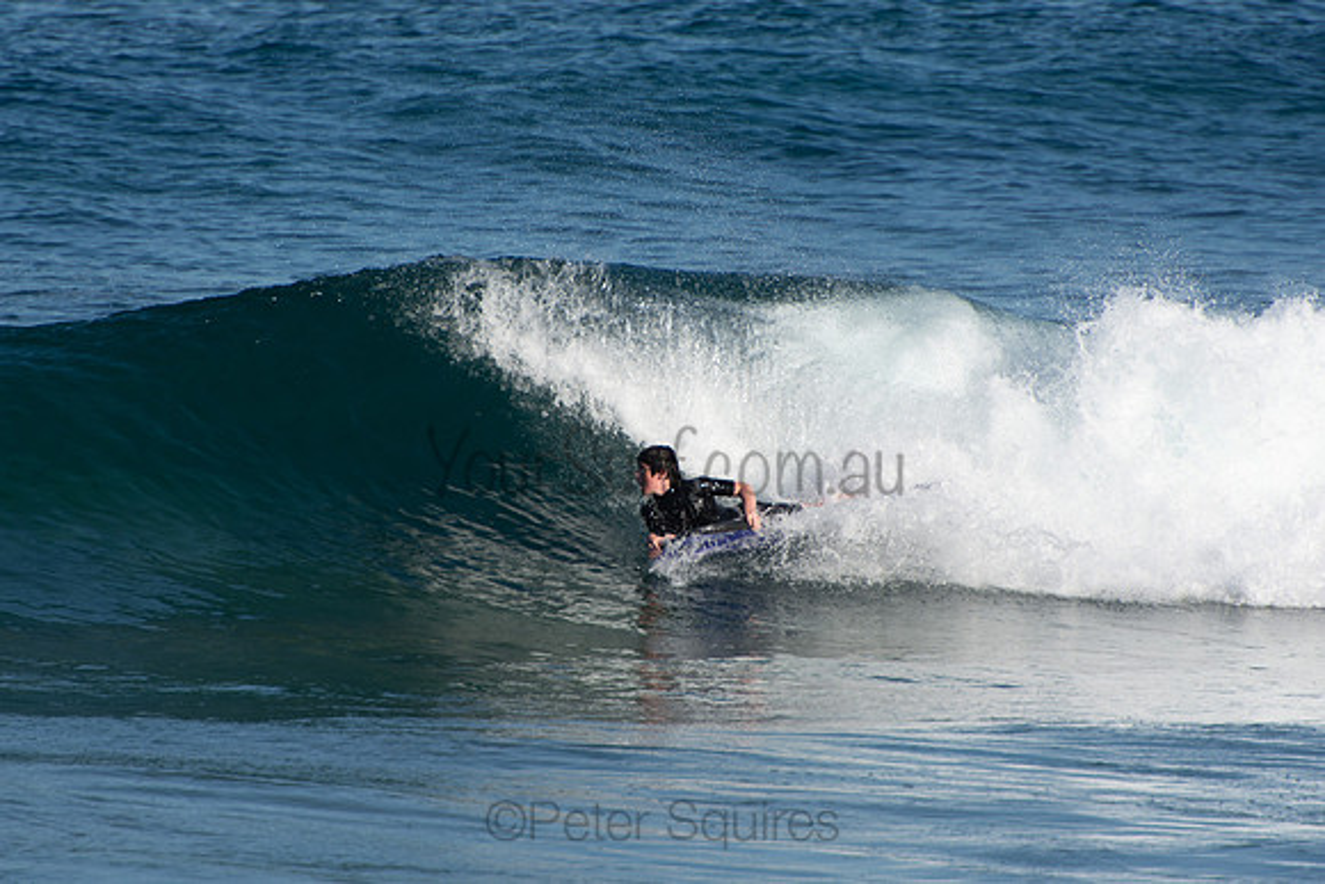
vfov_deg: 2.3
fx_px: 22087
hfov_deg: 3.4
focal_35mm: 600
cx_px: 662
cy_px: 442
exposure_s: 1/640
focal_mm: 400
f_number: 6.3
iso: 100
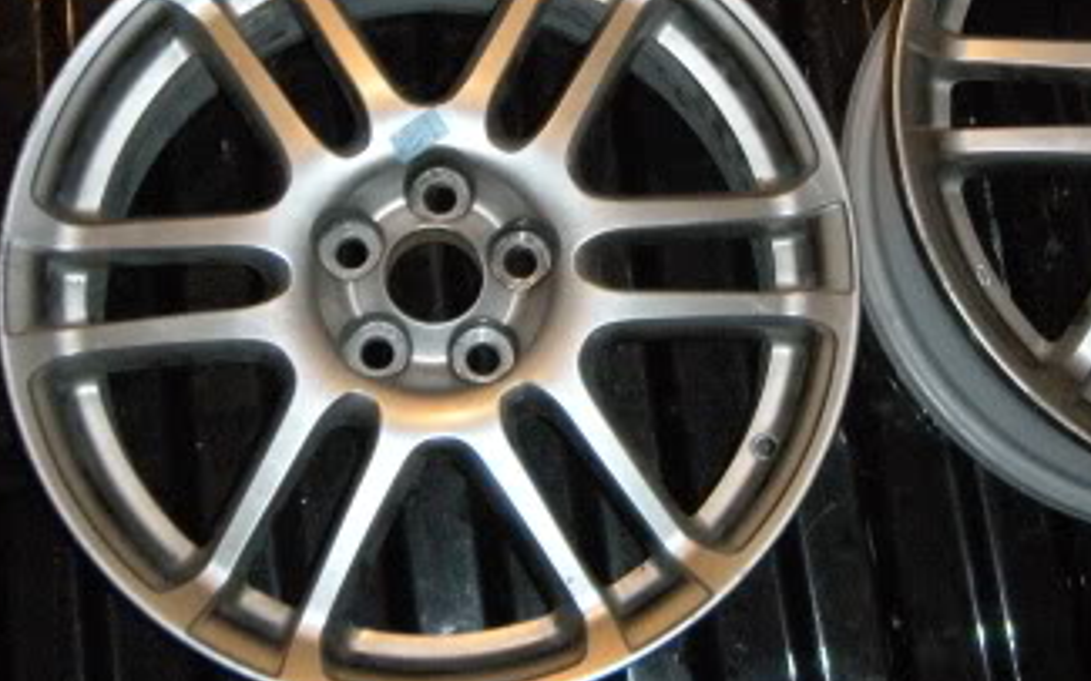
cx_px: 859
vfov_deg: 17.2
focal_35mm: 73
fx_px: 2170
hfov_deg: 27.7
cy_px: -77
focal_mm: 5.9
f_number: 3.8
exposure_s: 1/60
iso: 400
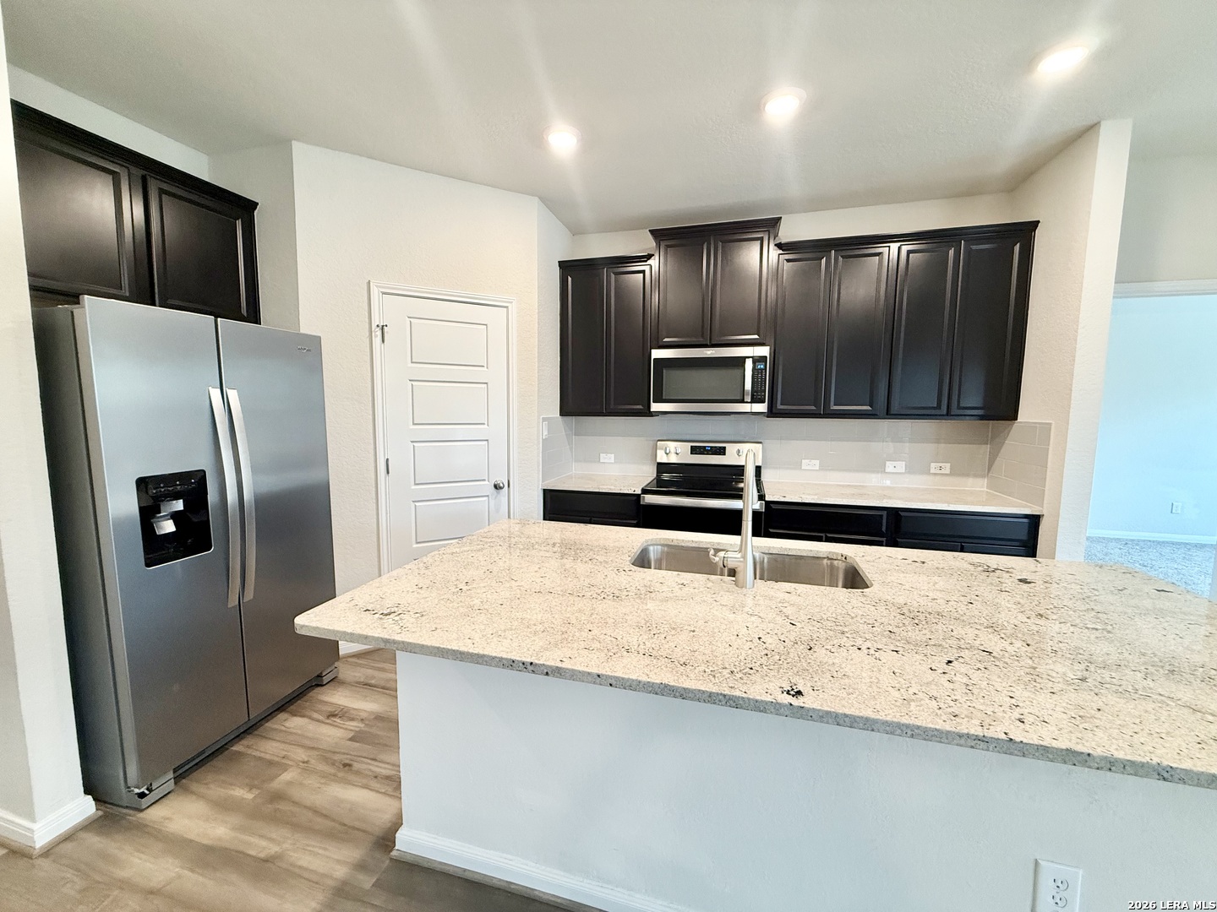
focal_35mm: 14
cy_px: 456
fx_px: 492
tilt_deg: -6.0
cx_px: 608
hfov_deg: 102.1
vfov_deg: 85.7
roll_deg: -0.3
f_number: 2.2
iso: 250
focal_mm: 2.22
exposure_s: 1/120
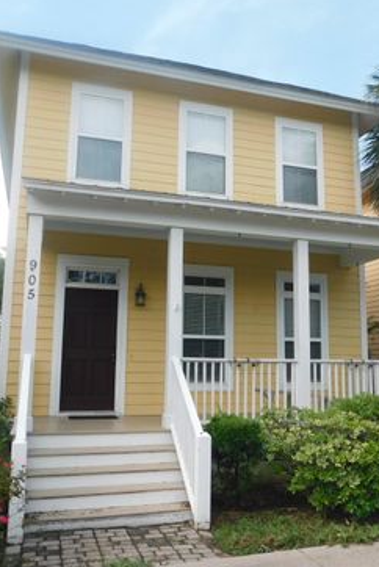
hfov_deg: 40.0
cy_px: 284
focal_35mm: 33
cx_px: 213
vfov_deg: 57.2
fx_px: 520
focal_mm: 4
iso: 125
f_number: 3
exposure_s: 1/640
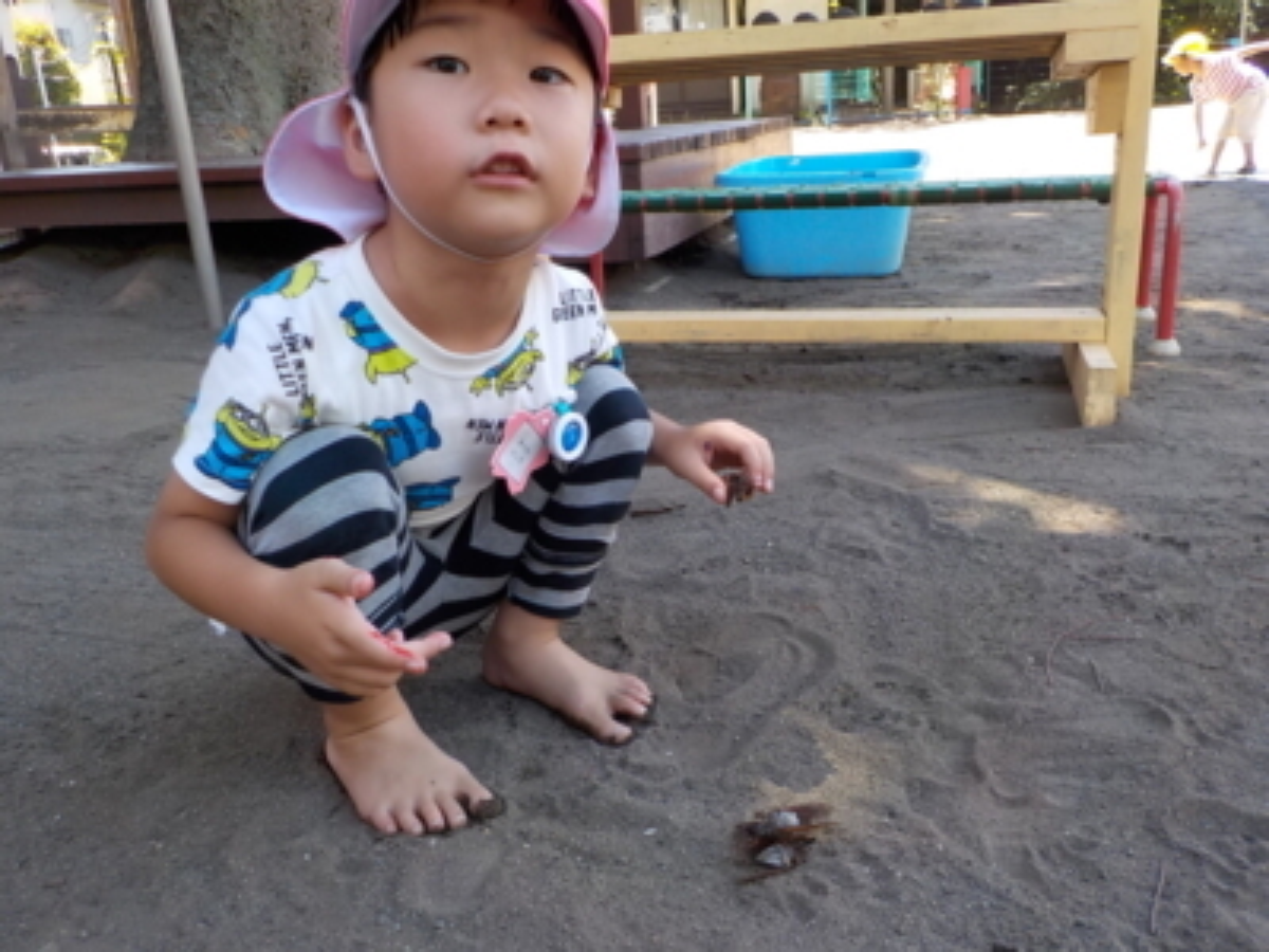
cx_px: 634
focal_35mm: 30
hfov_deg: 60.0
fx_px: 1100
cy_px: 476
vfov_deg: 46.8
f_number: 3.3
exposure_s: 1/80
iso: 125
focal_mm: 4.1
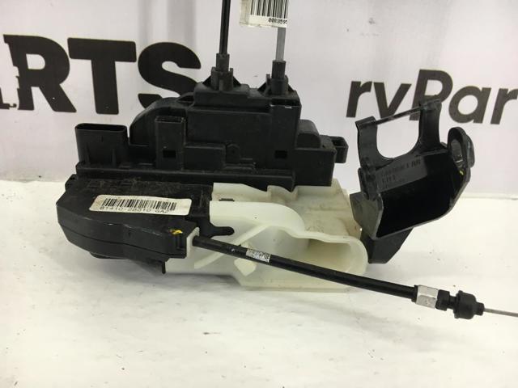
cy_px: 194
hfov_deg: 61.7
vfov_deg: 48.2
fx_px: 434
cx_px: 259
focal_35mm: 29
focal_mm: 4.15
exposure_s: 1/33
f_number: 2.2
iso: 32
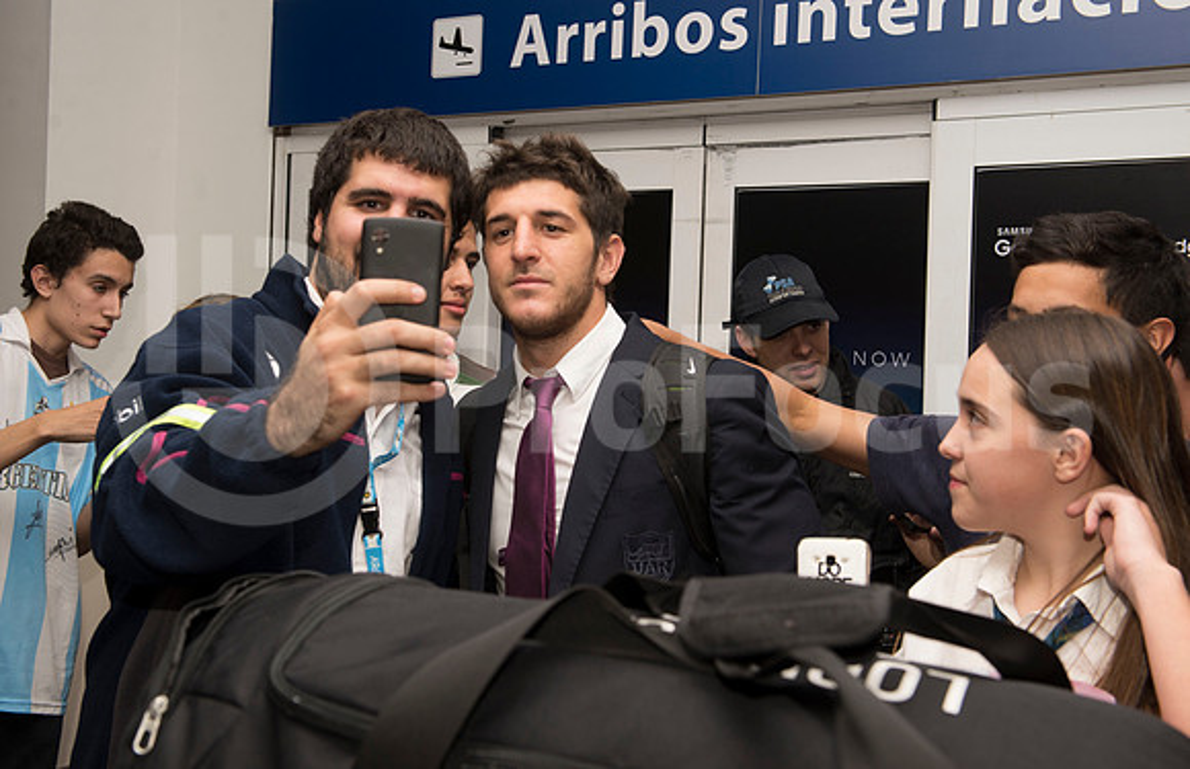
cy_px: 338
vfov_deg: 27.4
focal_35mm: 48
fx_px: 1580
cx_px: 544
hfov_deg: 41.2
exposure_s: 1/160
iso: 500
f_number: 6.3
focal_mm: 44
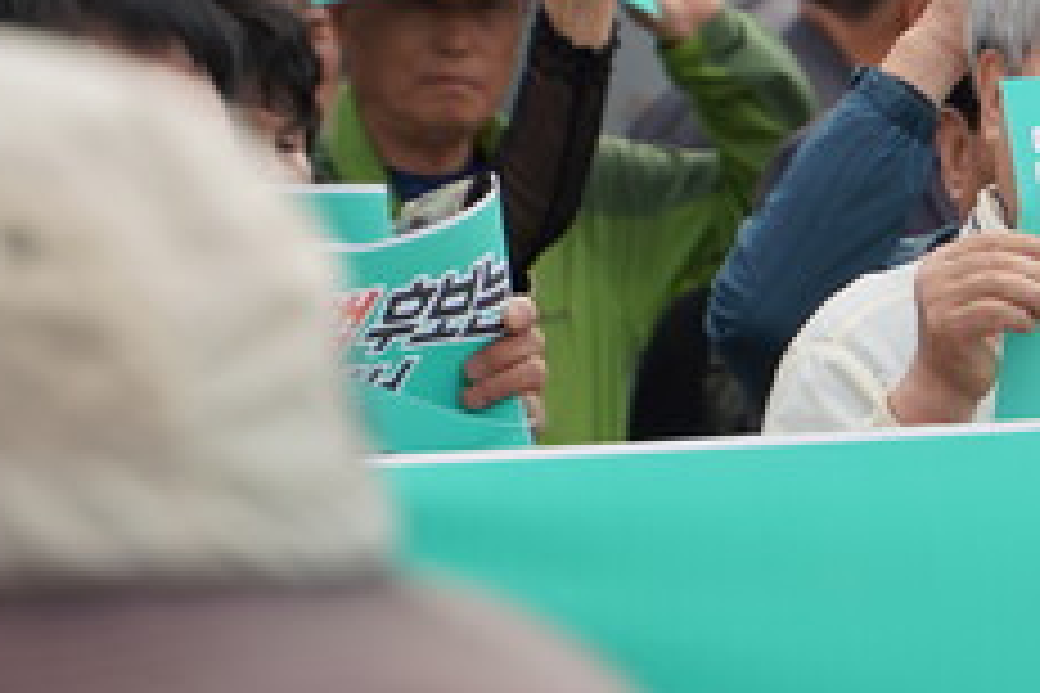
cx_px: 1297
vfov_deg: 2.8
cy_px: 119
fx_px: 14097
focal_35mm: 488
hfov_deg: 4.2
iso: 100
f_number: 5.6
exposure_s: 1/400
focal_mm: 112
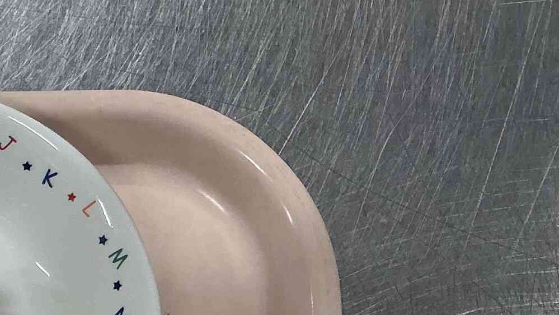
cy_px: 553
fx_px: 1512
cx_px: -328
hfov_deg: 18.2
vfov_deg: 11.1
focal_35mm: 102
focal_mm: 3
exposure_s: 1/120
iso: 50
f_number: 1.8
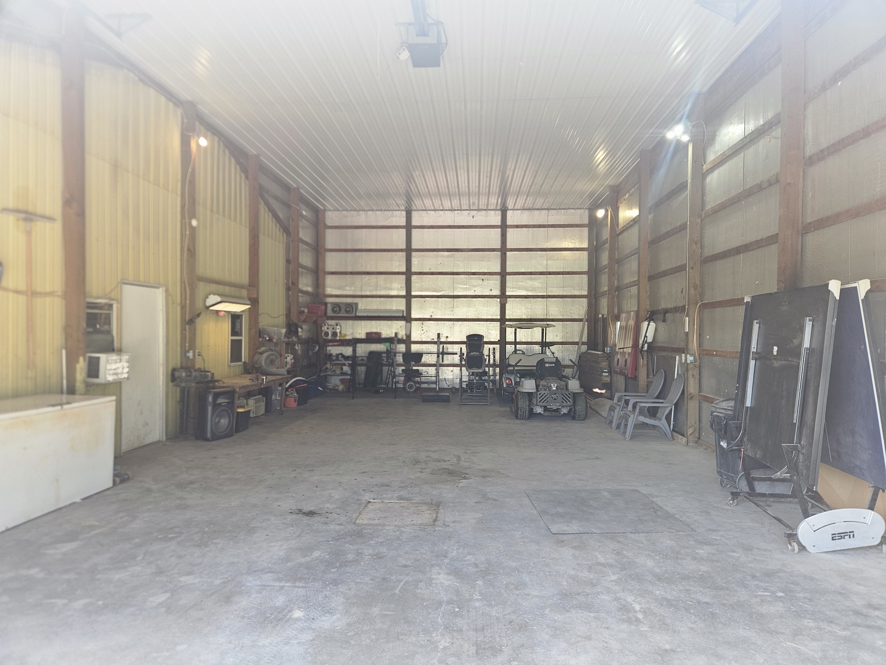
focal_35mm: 23
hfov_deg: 73.9
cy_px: 332
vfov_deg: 58.9
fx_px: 589
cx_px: 443
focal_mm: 5.4
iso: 40
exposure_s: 1/120
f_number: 1.8
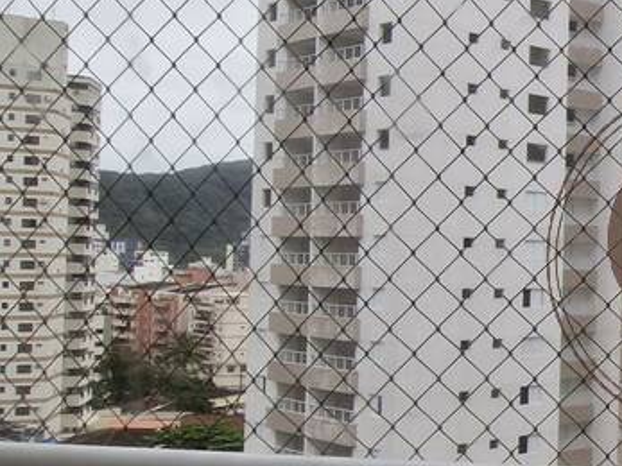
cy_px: 260
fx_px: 970
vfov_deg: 27.0
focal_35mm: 54
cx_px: 989
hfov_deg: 24.8
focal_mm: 1.74
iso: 50
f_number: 2.2
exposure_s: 1/692
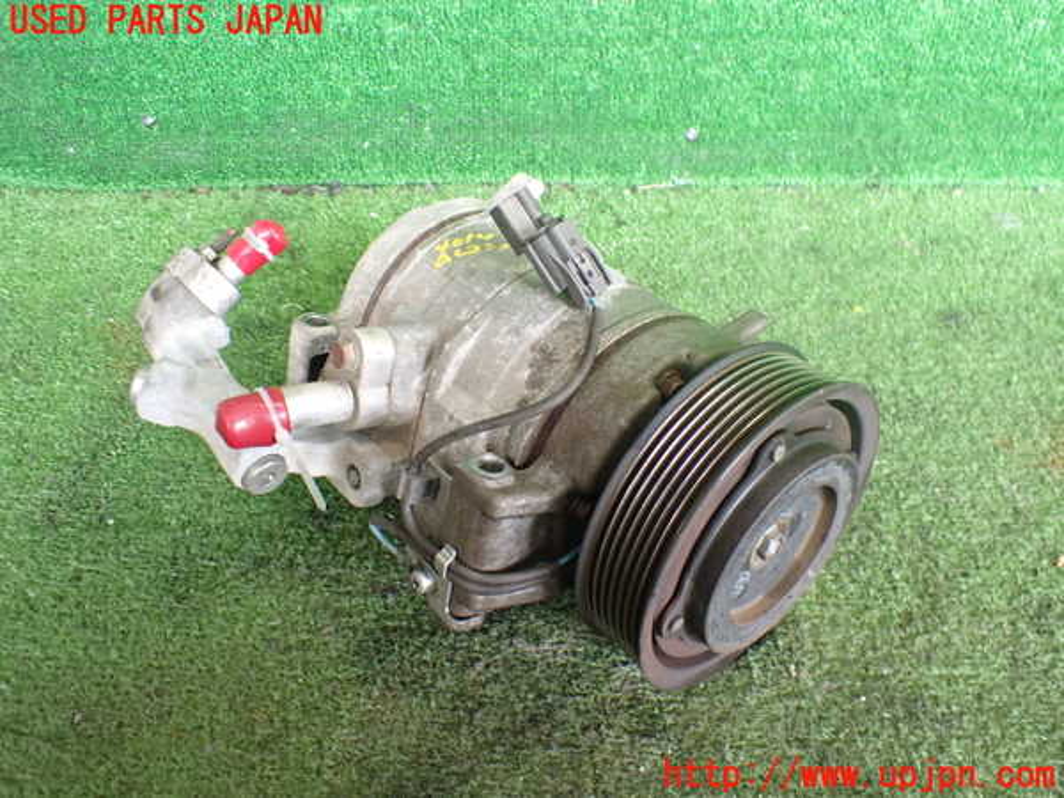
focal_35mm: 30
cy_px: 399
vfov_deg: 46.8
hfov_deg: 60.0
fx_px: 922
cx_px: 532
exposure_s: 1/125
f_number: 2.3
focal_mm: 5.4
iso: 800
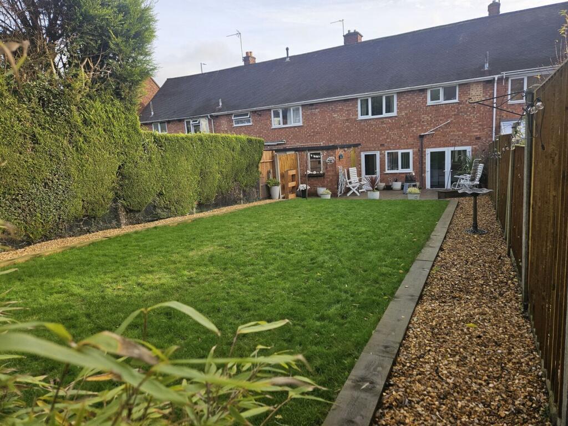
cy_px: 213
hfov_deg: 73.9
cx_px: 284
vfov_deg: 58.9
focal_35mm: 23
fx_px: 377
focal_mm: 5.4
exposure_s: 1/1038
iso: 50
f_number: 1.8
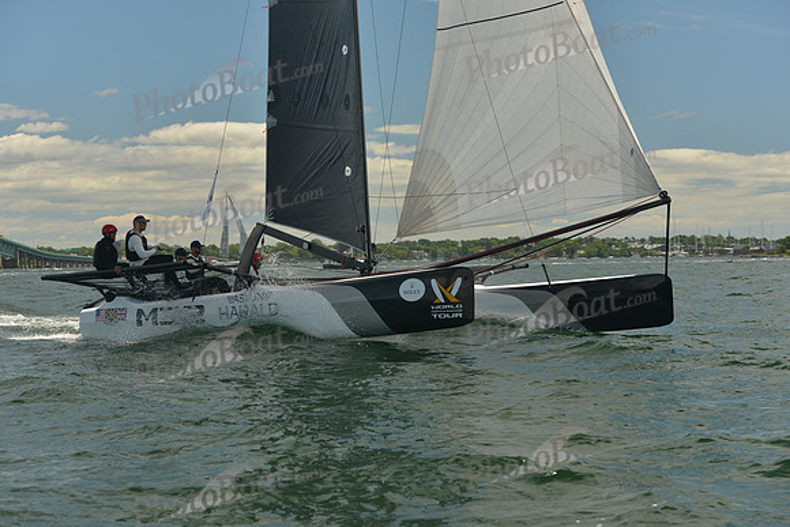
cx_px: 395
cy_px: 264
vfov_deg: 17.1
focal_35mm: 80
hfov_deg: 25.4
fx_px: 1756
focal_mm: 80
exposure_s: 1/1000
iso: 400
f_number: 5.6
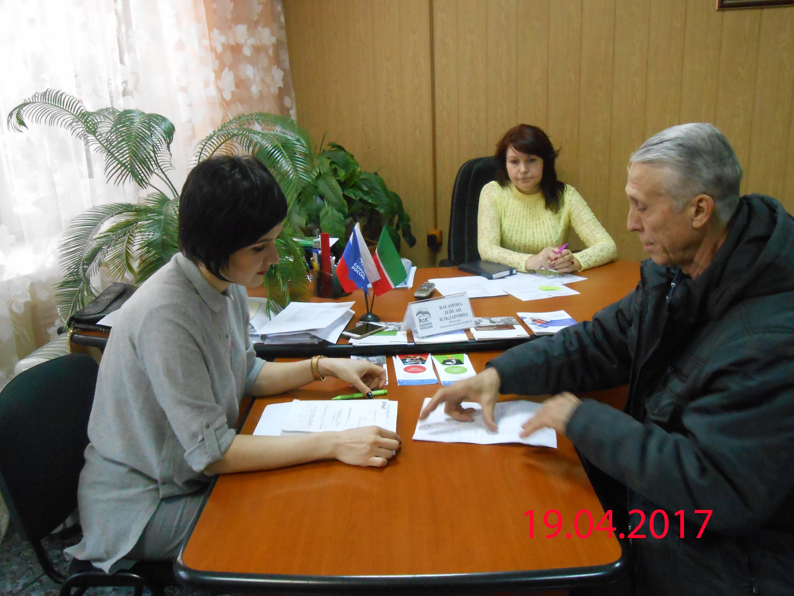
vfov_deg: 41.8
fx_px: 780
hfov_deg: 54.0
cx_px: 397
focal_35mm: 34
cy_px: 298
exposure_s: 1/30
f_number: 3.9
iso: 640
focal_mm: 6
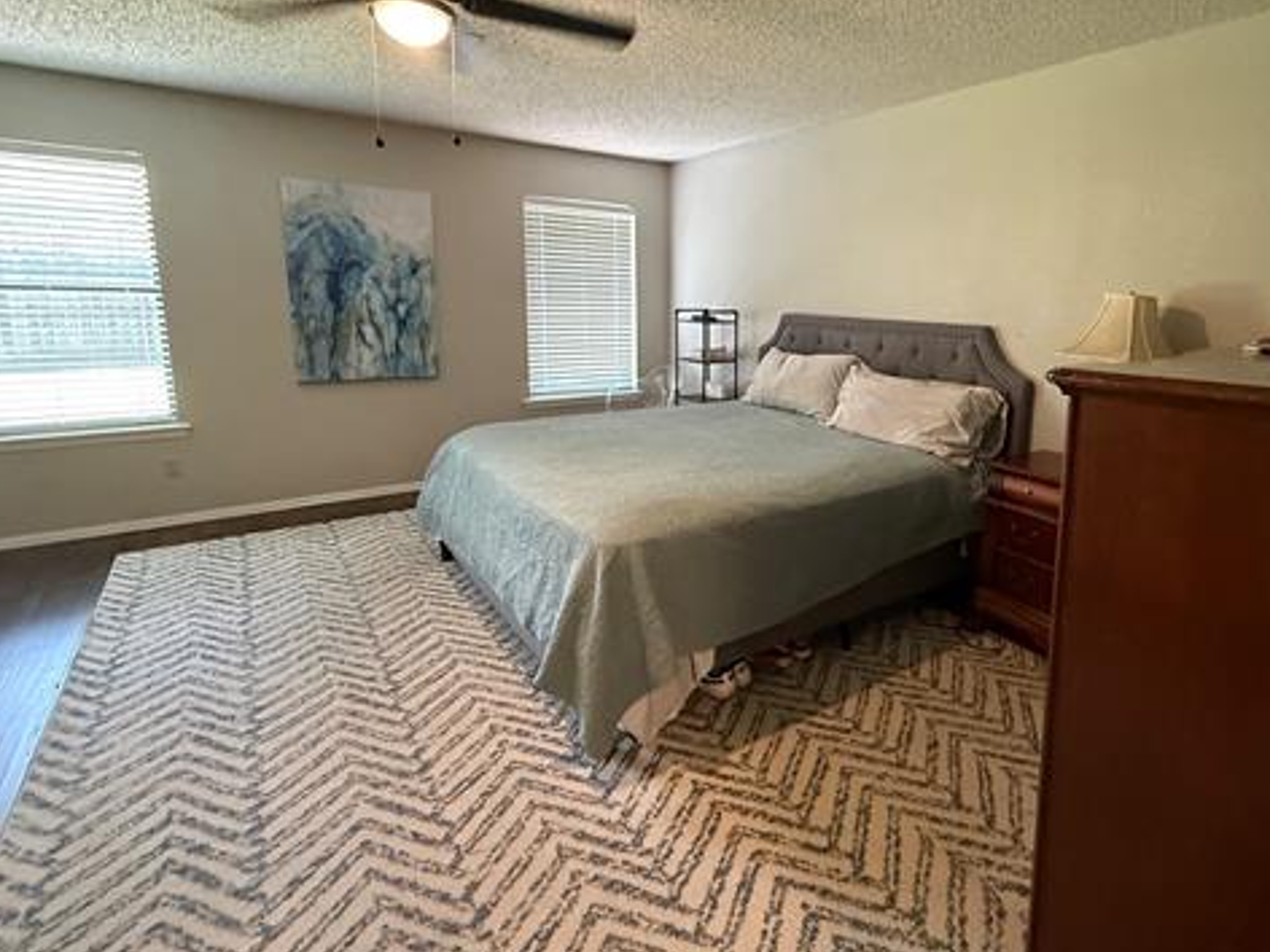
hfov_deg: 83.4
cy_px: 409
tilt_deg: -8.3
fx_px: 697
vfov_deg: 68.3
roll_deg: -0.7
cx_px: 775
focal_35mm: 19
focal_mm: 2.22
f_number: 2.2
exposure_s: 1/60
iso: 800
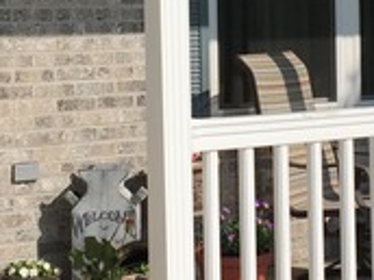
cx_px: 222
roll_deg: +0.4
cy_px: -11
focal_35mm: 108
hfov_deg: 18.2
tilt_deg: +1.9
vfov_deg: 13.5
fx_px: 1167
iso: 32
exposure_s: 1/4405
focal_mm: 4.15
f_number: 2.2
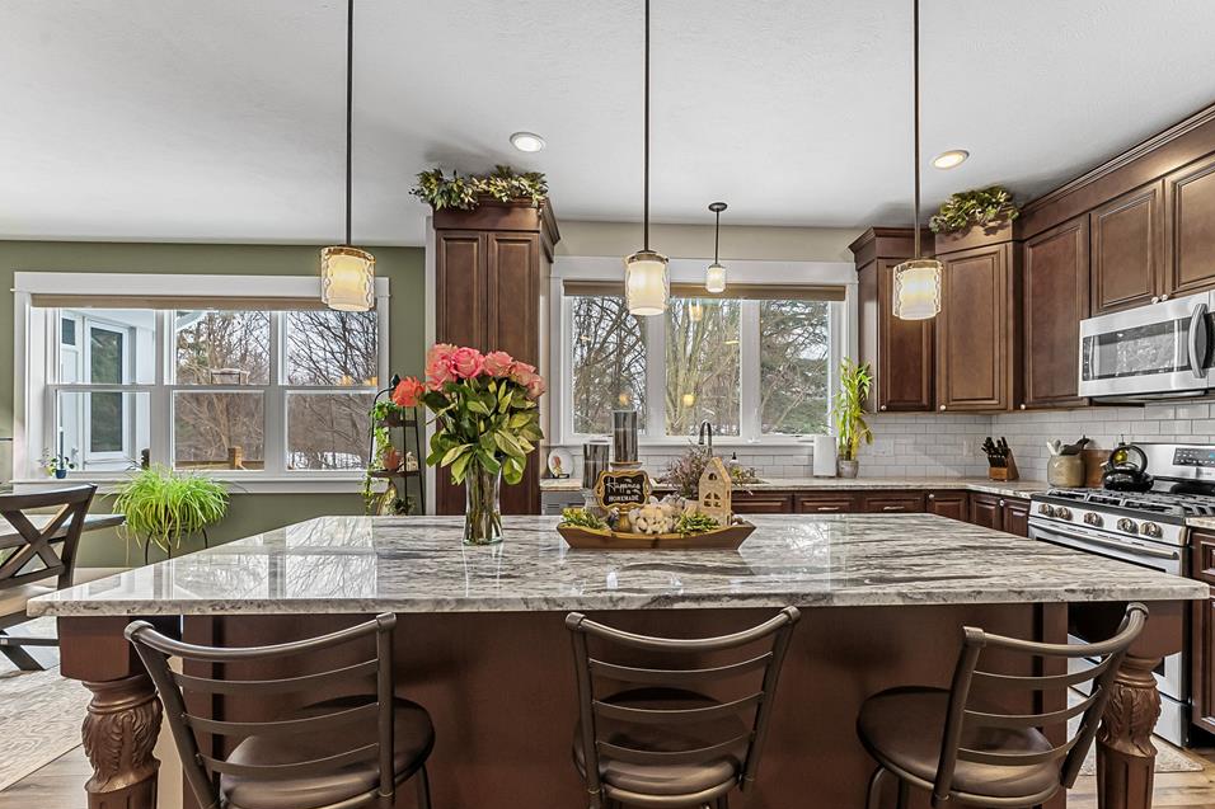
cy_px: 424
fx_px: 528
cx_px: 641
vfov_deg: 74.9
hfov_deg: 97.9
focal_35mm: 16
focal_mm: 14.6
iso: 3200
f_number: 9
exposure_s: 1/50
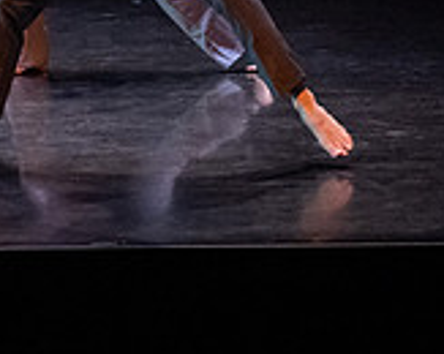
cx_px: 50
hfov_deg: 11.1
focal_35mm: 173
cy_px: -125
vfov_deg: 8.8
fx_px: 2271
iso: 4000
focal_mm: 46
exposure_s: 1/320
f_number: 3.5
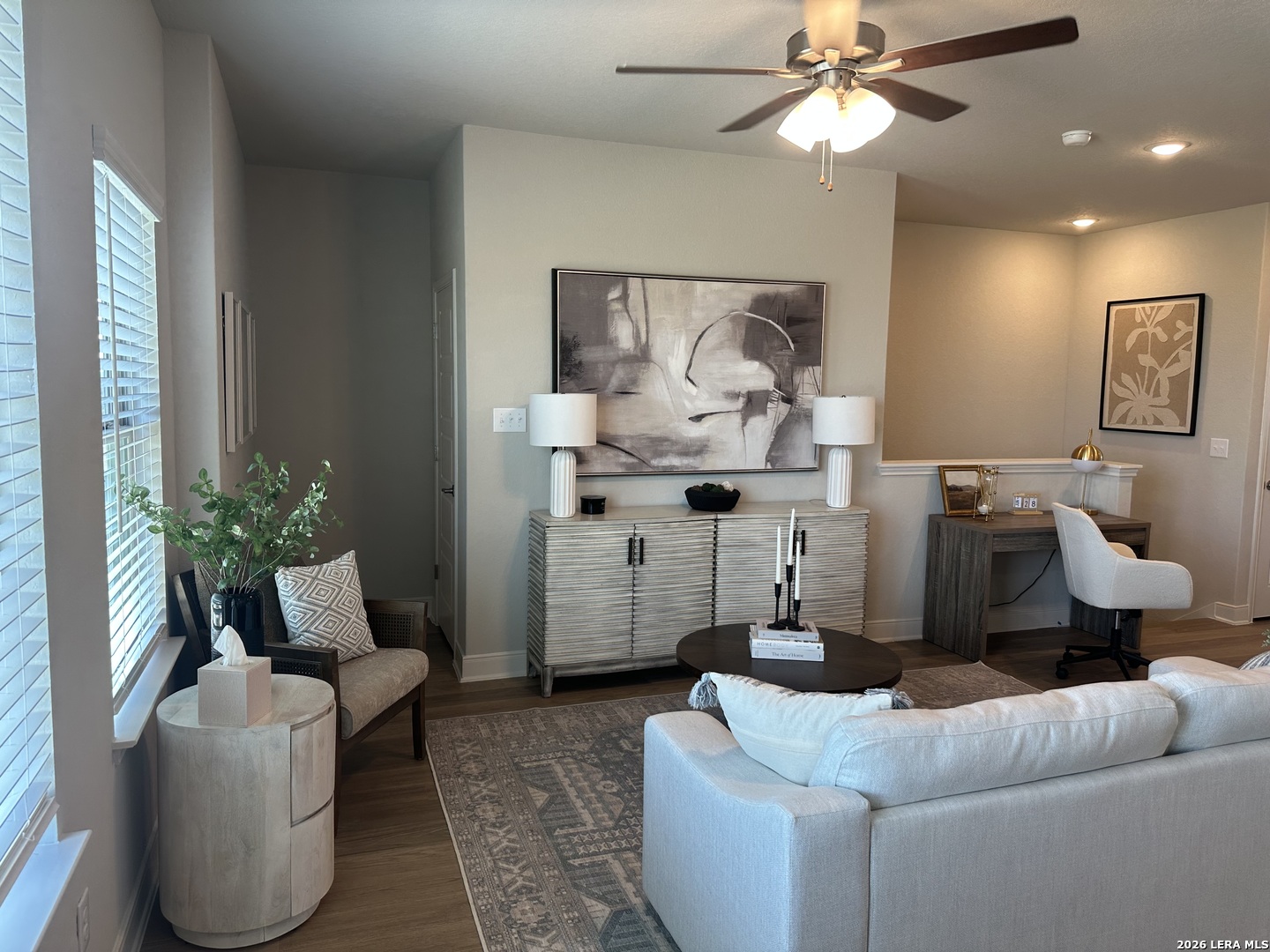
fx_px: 881
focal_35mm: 24
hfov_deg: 71.6
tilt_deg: -5.2
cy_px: 476
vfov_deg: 56.8
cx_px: 635
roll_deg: -1.6
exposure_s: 1/120
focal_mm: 6.86
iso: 100
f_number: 1.78
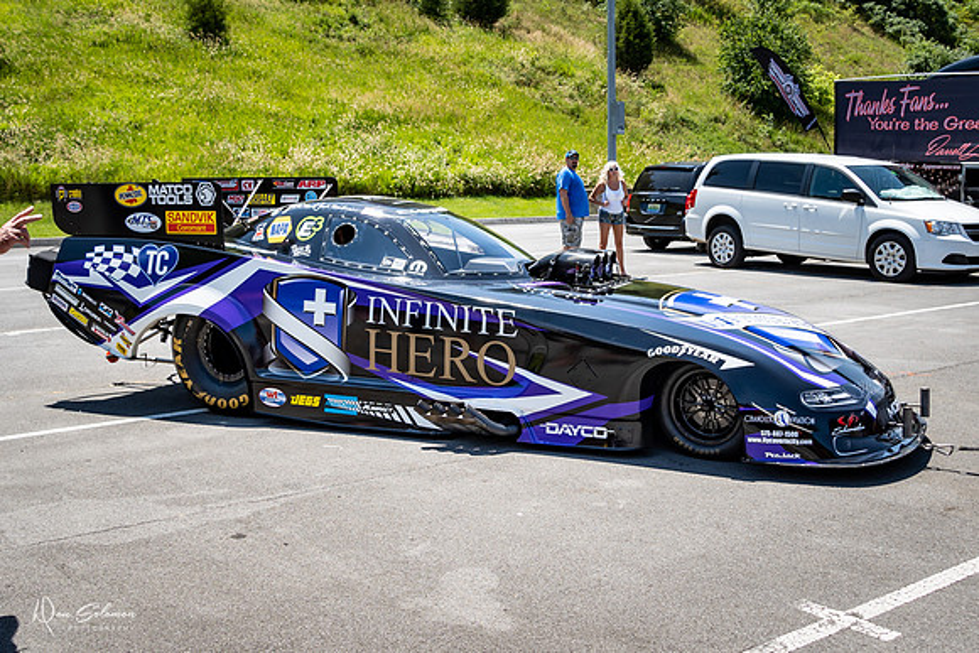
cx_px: 496
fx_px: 1188
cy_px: 279
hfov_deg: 44.8
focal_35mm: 44
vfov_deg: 30.7
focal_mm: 18
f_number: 5
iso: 100
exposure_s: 1/400
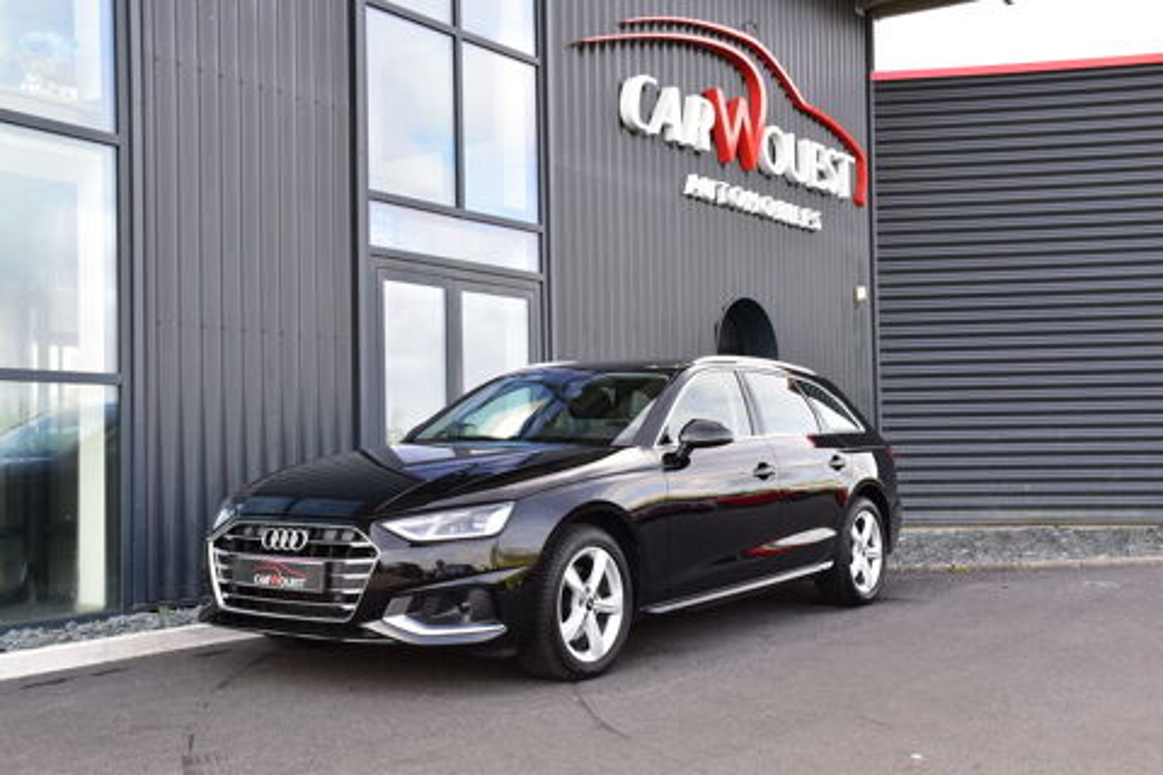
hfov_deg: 47.9
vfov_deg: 33.0
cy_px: 388
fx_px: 1308
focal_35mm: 40
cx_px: 582
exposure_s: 1/80
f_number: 8
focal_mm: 27
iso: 400
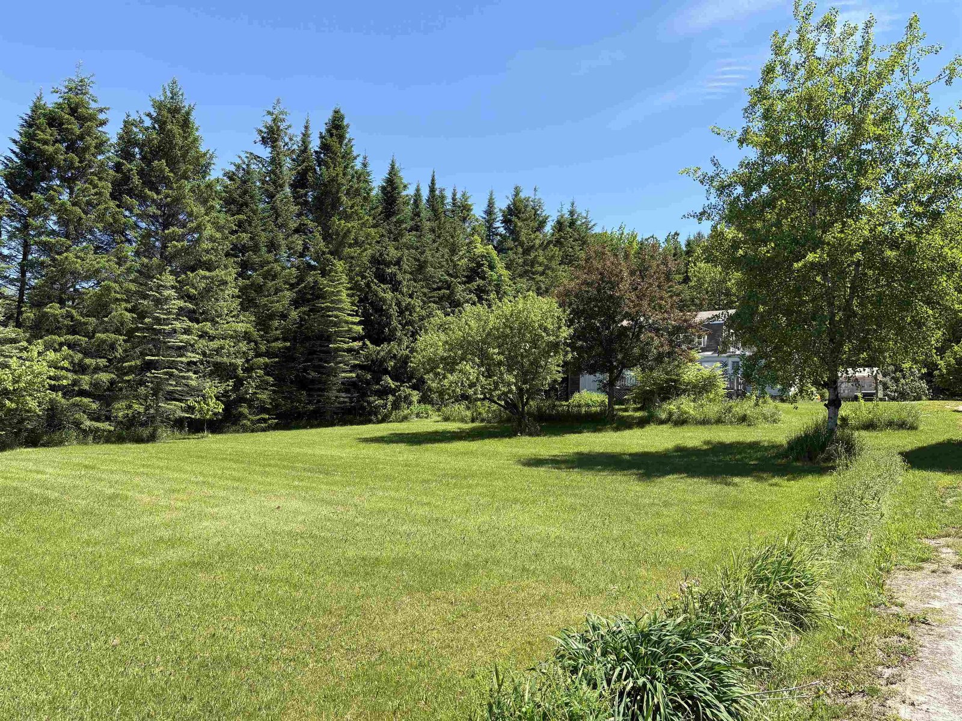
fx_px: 723
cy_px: 360
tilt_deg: +4.8
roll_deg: -2.7
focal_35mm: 26
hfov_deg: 67.3
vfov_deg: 53.1
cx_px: 481
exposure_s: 1/1587
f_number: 1.6
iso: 50
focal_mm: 5.96
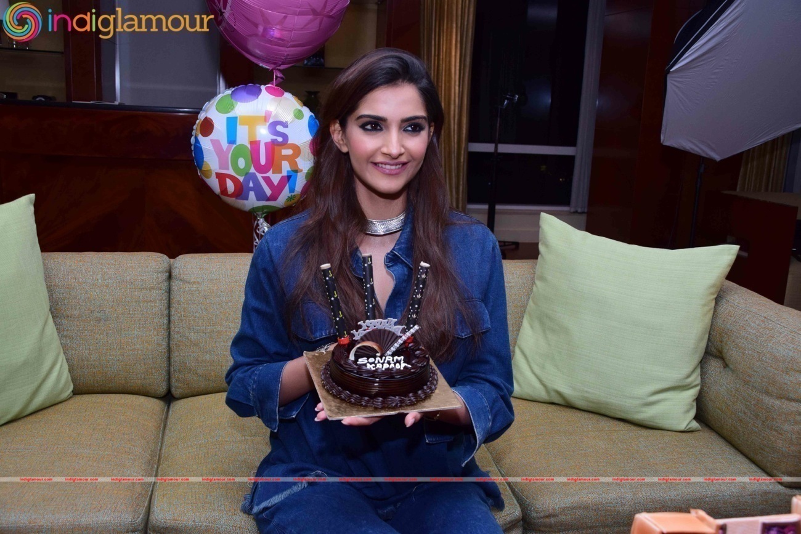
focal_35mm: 36
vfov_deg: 36.9
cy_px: 267
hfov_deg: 53.1
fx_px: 801
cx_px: 400
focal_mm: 24
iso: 800
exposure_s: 1/200
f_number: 5.6
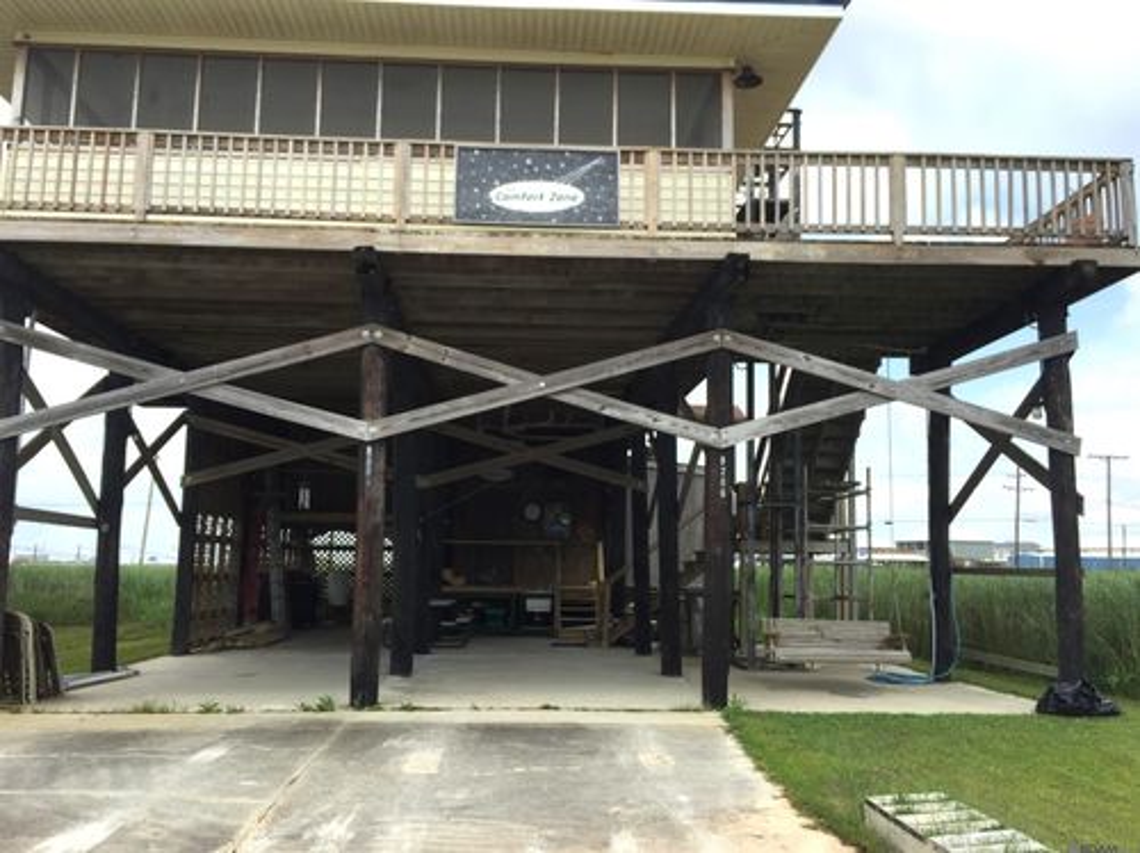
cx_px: 570
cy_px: 426
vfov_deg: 48.2
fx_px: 954
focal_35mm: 29
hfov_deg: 61.7
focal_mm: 4.15
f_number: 2.2
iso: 32
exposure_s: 1/1582
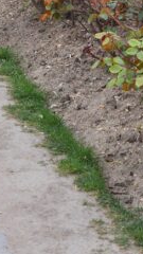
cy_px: -280
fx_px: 1173
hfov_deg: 6.9
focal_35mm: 174
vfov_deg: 11.1
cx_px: -60
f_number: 9
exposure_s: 1/320
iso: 200
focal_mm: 26
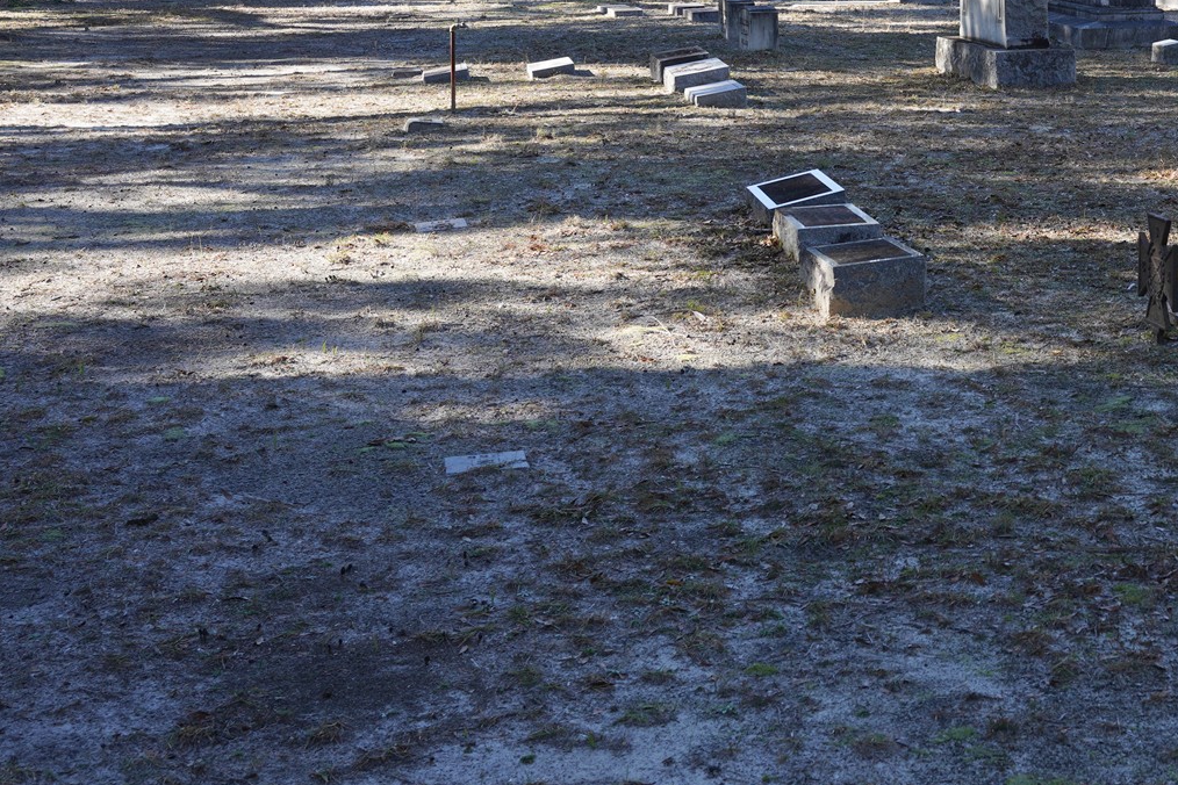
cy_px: 145
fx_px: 2389
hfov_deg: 26.6
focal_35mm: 73
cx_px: 1104
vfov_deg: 18.5
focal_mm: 37
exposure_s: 1/100
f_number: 9
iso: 200
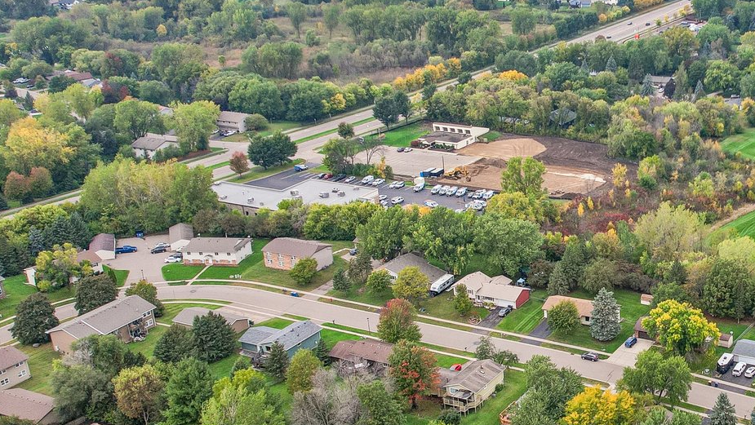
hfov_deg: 37.8
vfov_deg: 23.5
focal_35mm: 51
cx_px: 686
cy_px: 255
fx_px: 1021
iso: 120
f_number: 2.8
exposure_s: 1/640
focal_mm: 8.4
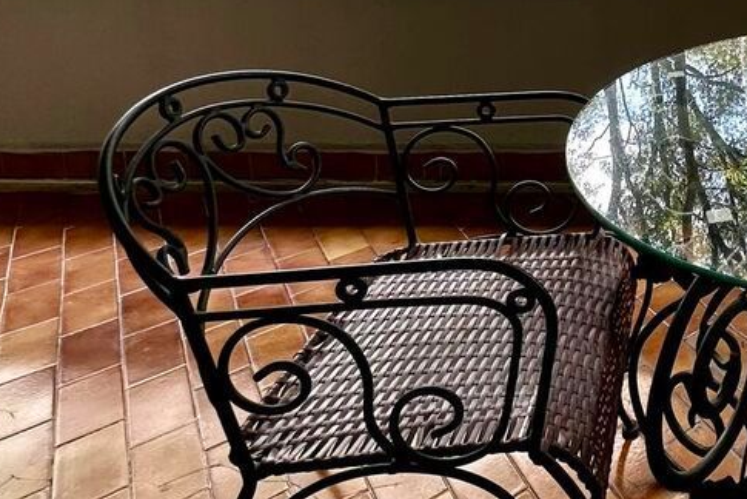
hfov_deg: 42.8
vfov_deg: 31.4
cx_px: 802
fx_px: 747
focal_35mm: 36
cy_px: -88
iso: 40
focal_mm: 2.22
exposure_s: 1/137
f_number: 2.2
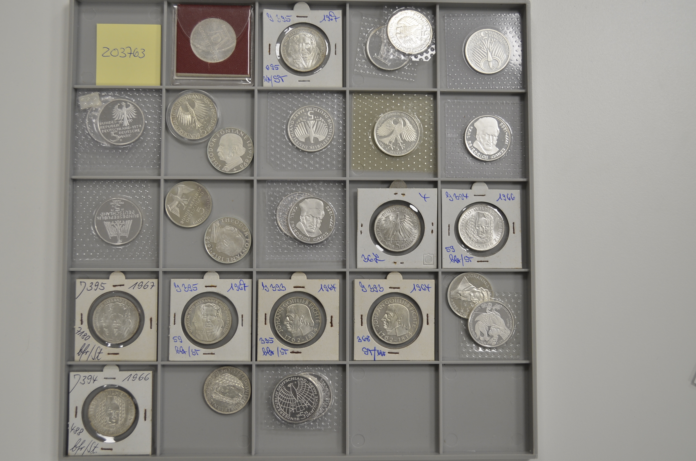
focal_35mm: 45
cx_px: 348
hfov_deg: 43.7
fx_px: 868
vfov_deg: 29.7
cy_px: 230
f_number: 4.5
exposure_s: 1/40
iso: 320
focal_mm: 30
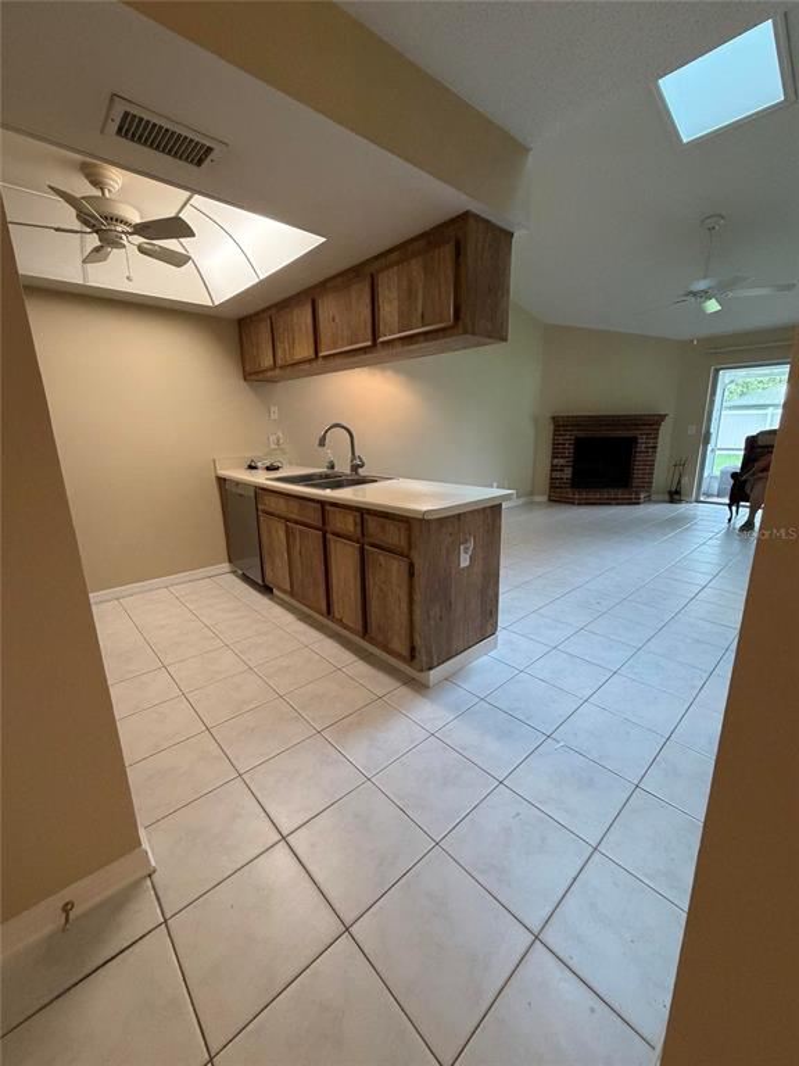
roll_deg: +0.8
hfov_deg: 85.7
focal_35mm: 14
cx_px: 400
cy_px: 533
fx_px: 431
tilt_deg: -13.4
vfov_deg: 102.1
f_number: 2.2
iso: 250
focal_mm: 2.22
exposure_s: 1/120
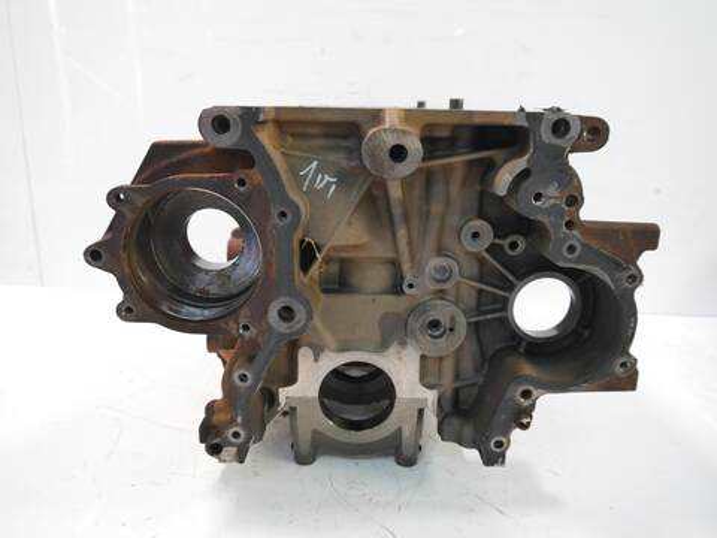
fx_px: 580
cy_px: 269
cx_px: 358
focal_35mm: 28
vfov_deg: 49.7
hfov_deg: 63.4
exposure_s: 1/60
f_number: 3.5
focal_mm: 14
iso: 1000
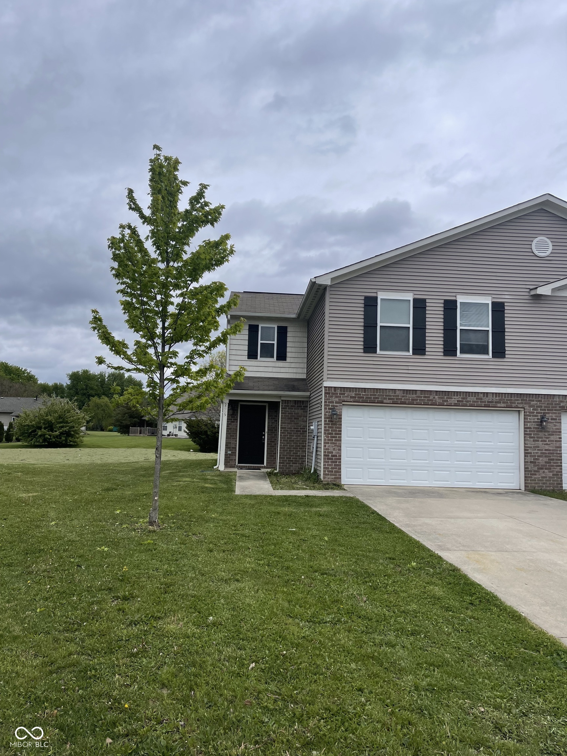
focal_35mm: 26
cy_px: 378
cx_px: 284
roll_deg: -1.5
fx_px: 568
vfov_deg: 67.3
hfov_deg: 53.1
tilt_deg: +4.7
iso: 32
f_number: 1.6
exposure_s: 1/7407
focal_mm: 5.1
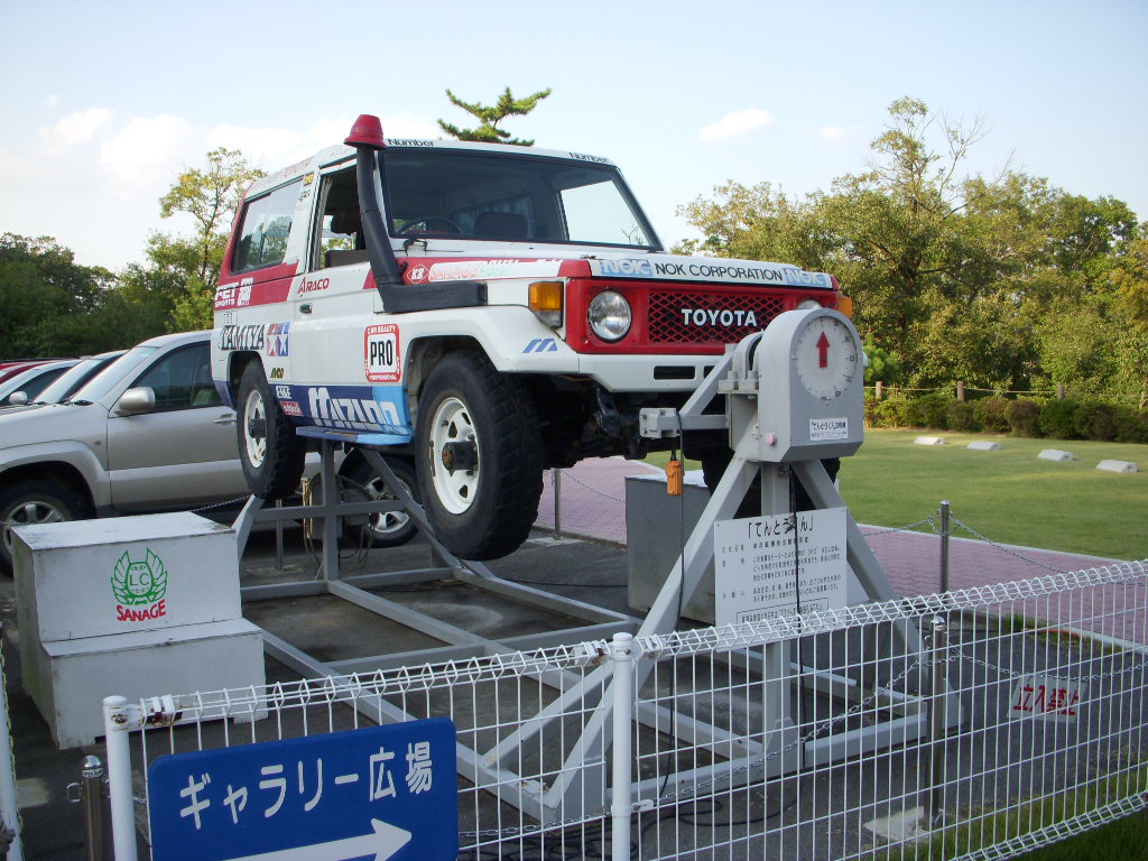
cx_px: 574
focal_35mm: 38
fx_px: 1260
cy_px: 430
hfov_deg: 49.0
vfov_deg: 37.7
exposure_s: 1/320
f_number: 3.3
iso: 100
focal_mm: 6.3
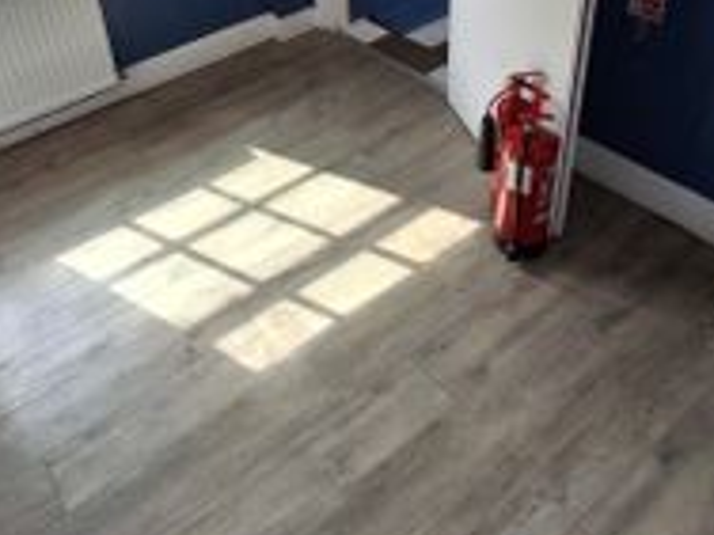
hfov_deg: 53.2
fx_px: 701
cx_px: 258
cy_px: 68
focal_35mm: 34
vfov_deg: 39.2
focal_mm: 1.64
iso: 40
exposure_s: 1/120
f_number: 2.2
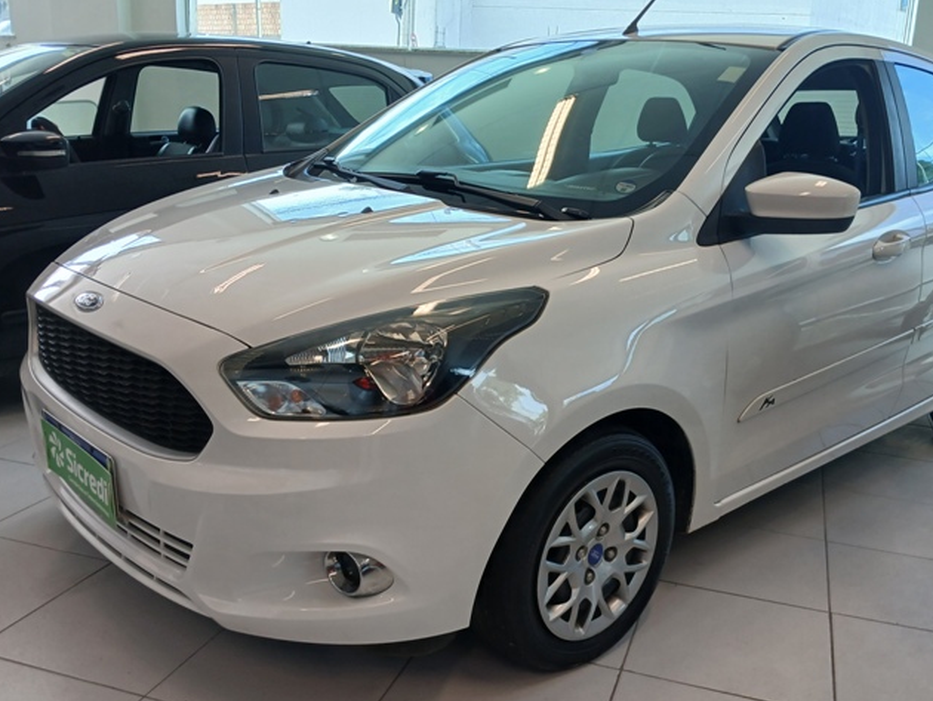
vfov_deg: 42.9
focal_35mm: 33
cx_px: 505
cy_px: 391
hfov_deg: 55.3
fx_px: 890
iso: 40
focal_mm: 3.98
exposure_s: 1/60
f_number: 1.8
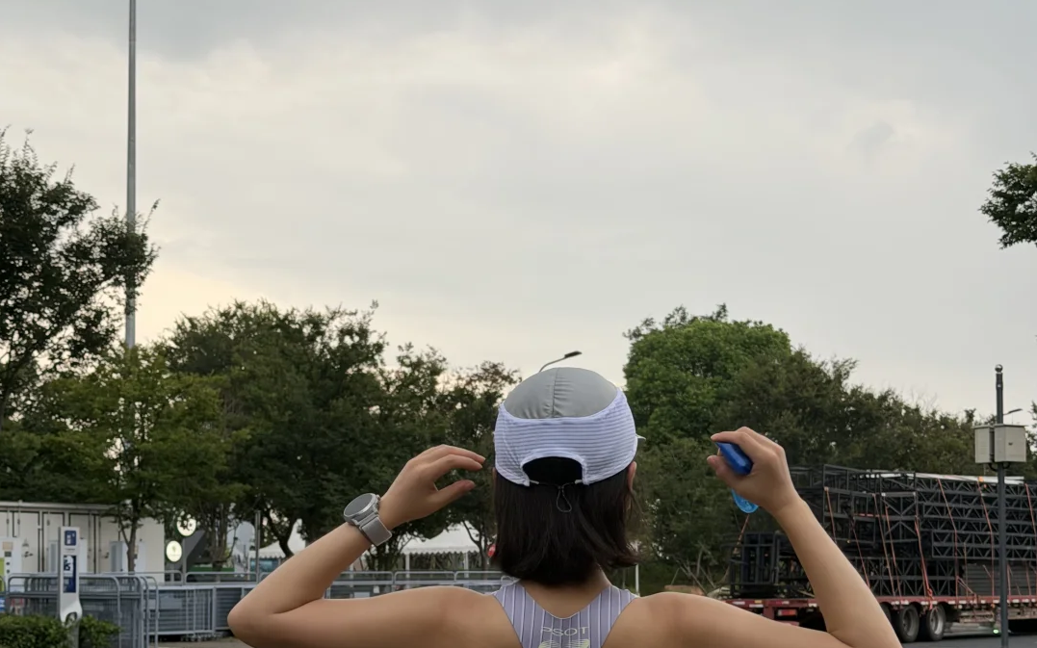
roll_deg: +0.3
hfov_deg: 30.2
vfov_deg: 18.9
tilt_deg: +0.5
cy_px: 560
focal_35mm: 68
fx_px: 1922
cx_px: 518
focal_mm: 6.76
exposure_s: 1/210
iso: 50
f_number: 1.78
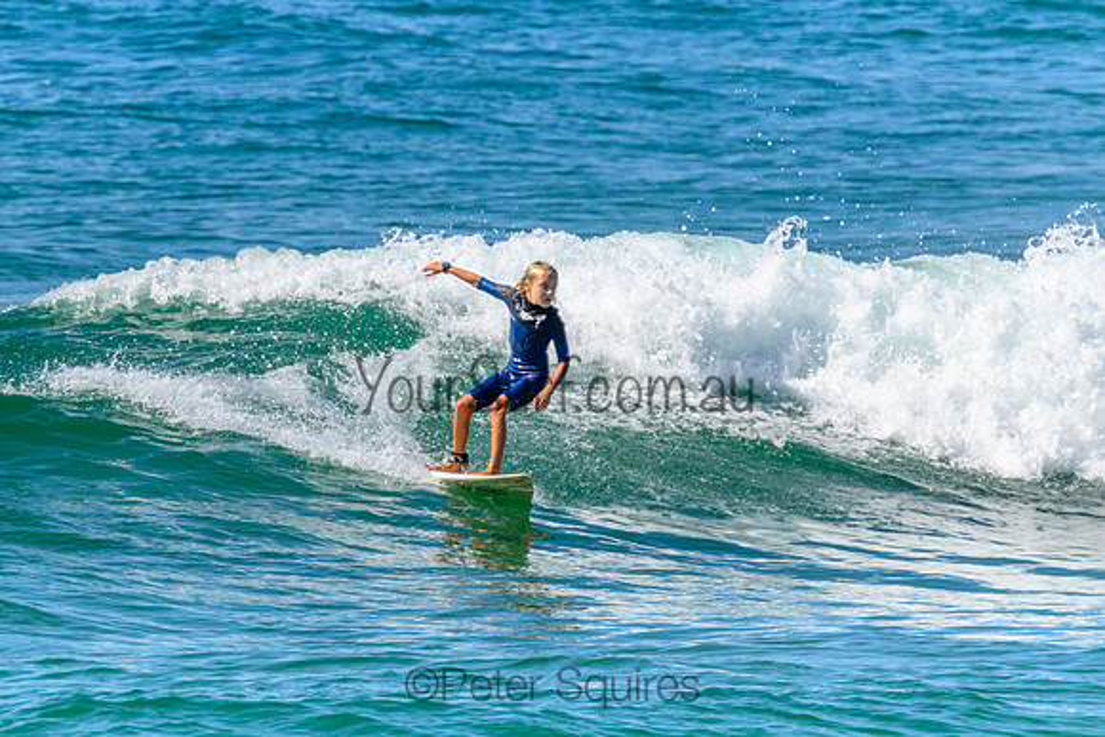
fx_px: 33788
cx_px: 552
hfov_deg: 1.9
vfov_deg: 1.3
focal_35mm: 1101
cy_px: 368
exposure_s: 1/2000
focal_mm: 800
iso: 800
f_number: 11
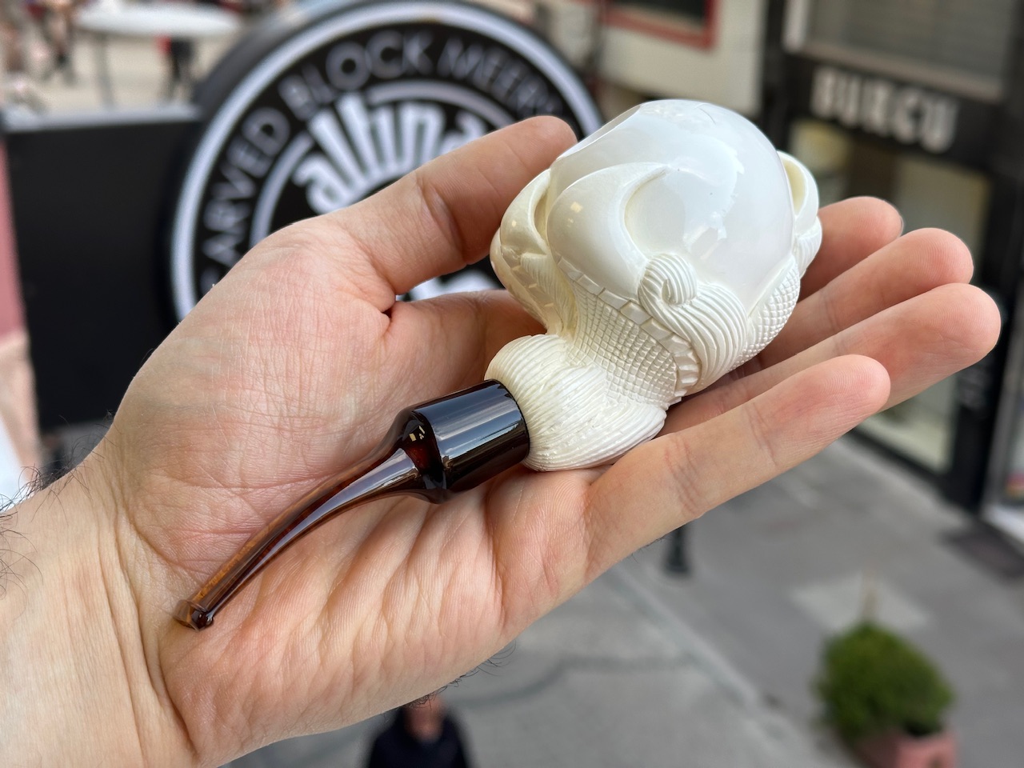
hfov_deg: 39.7
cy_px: 384
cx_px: 512
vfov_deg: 30.3
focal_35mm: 48
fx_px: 1420
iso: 64
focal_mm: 6.86
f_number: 1.78
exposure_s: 1/269
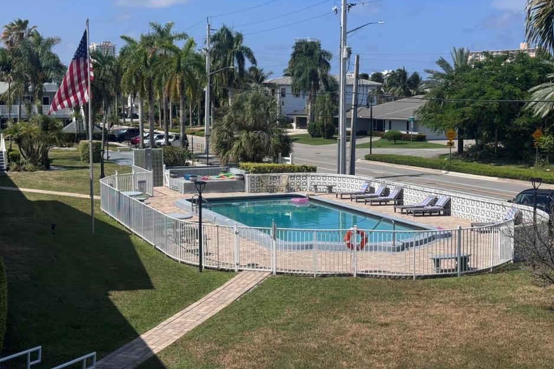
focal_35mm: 51
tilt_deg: -4.8
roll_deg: +0.0
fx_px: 785
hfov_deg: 38.9
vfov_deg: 26.4
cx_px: 274
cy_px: 157
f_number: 1.78
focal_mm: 6.76
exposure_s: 1/7092
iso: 64
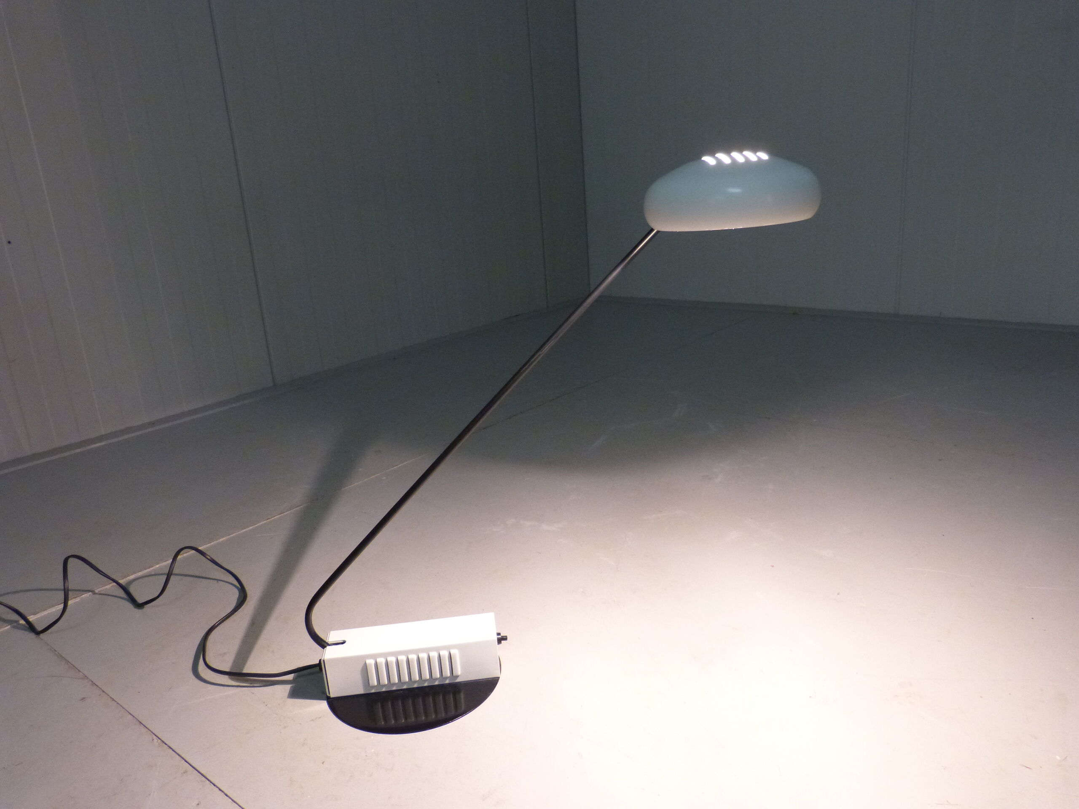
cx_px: 540
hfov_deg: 69.4
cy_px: 404
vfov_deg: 54.9
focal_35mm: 25
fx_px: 779
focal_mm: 4.5
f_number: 2.8
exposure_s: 1/20
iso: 400
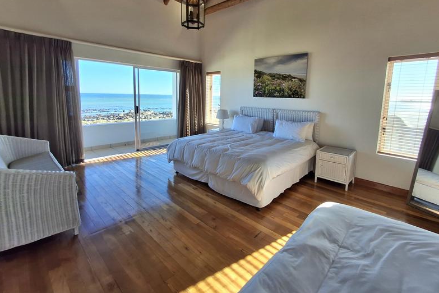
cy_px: 125
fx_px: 207
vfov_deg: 70.1
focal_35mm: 17
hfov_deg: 93.3
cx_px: 221
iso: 40
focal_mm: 1.64
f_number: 2.2
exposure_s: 1/263
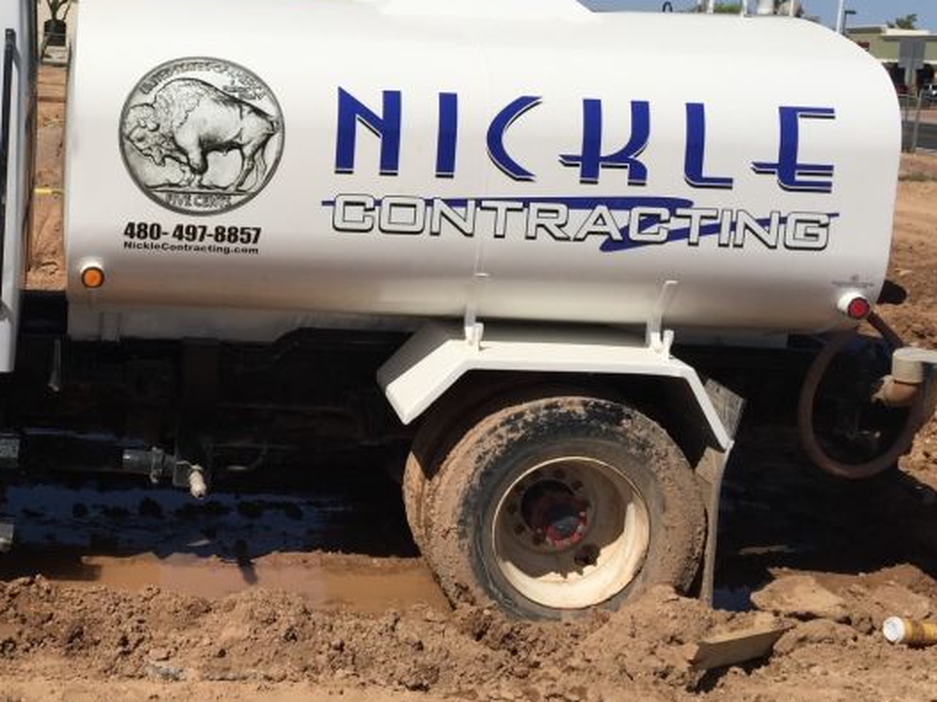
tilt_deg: -4.0
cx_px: 151
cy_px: 197
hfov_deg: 33.6
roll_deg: -3.6
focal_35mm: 55
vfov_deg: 26.3
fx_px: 1488
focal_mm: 4.15
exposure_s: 1/4950
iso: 32
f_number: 2.2
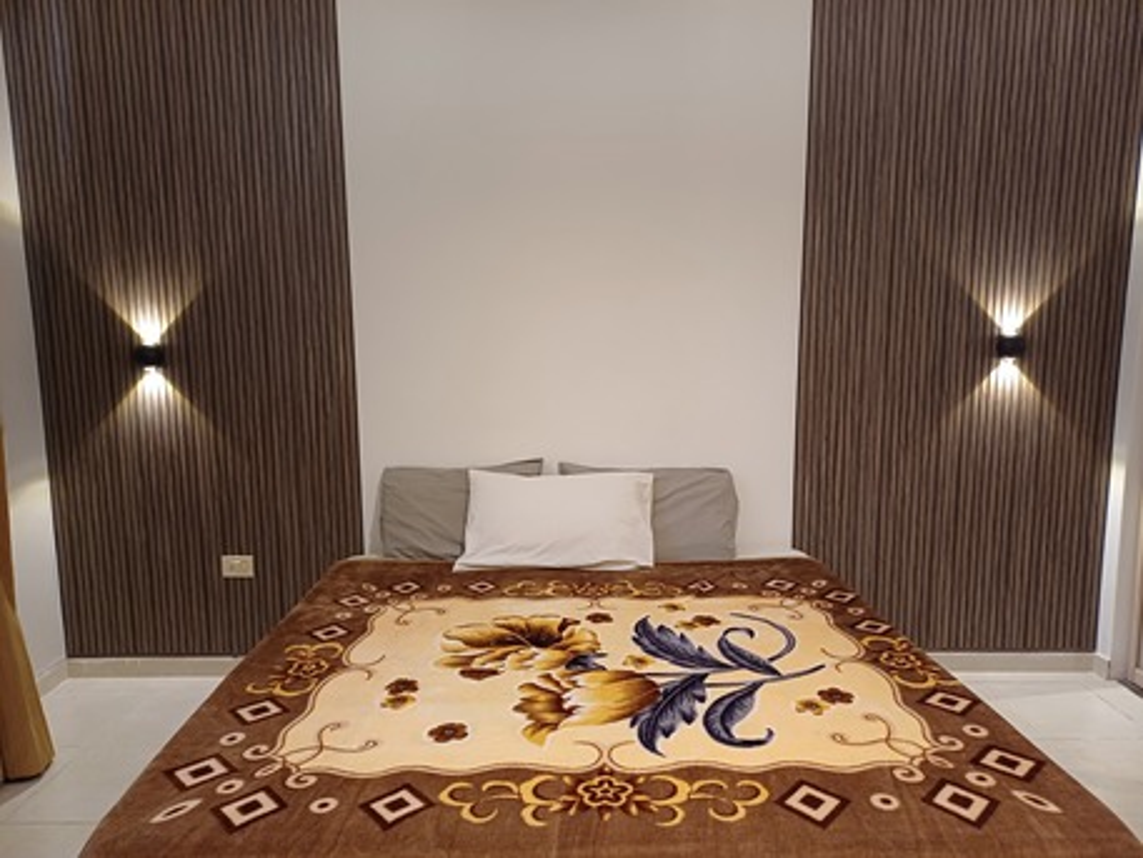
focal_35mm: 25
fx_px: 826
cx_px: 572
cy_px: 429
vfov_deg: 54.9
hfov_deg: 69.4
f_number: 1.8
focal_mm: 4.65
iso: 320
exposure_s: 1/33
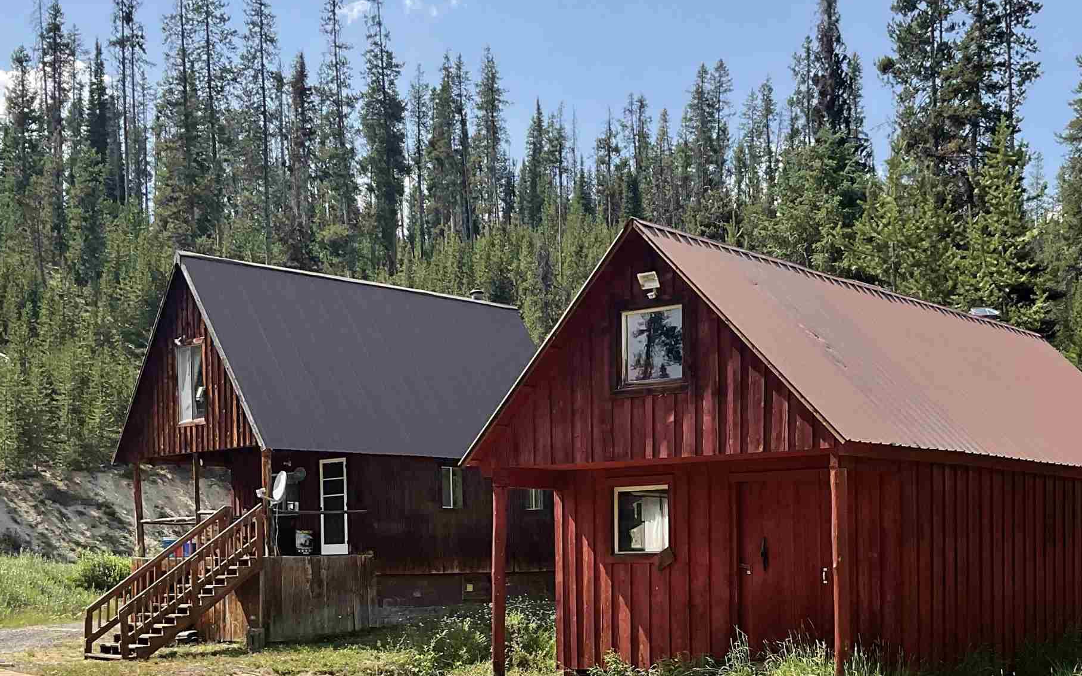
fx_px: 1533
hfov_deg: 38.6
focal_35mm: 52
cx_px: 682
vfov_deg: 24.2
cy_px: 595
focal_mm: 3
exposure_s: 1/997
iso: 16
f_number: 1.8
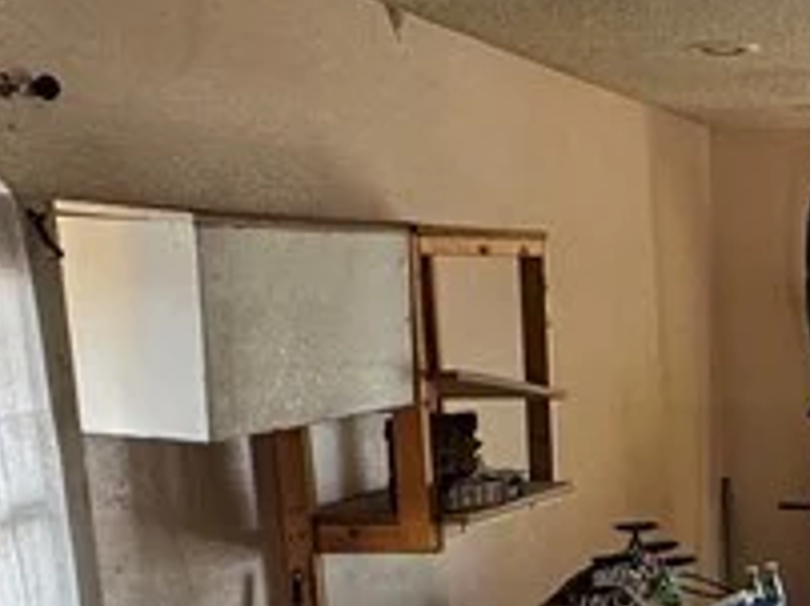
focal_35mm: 71
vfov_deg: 19.9
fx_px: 1659
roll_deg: +1.0
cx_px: 930
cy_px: 638
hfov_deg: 25.1
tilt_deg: -12.1
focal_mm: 2.22
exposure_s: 1/99
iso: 250
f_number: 2.2
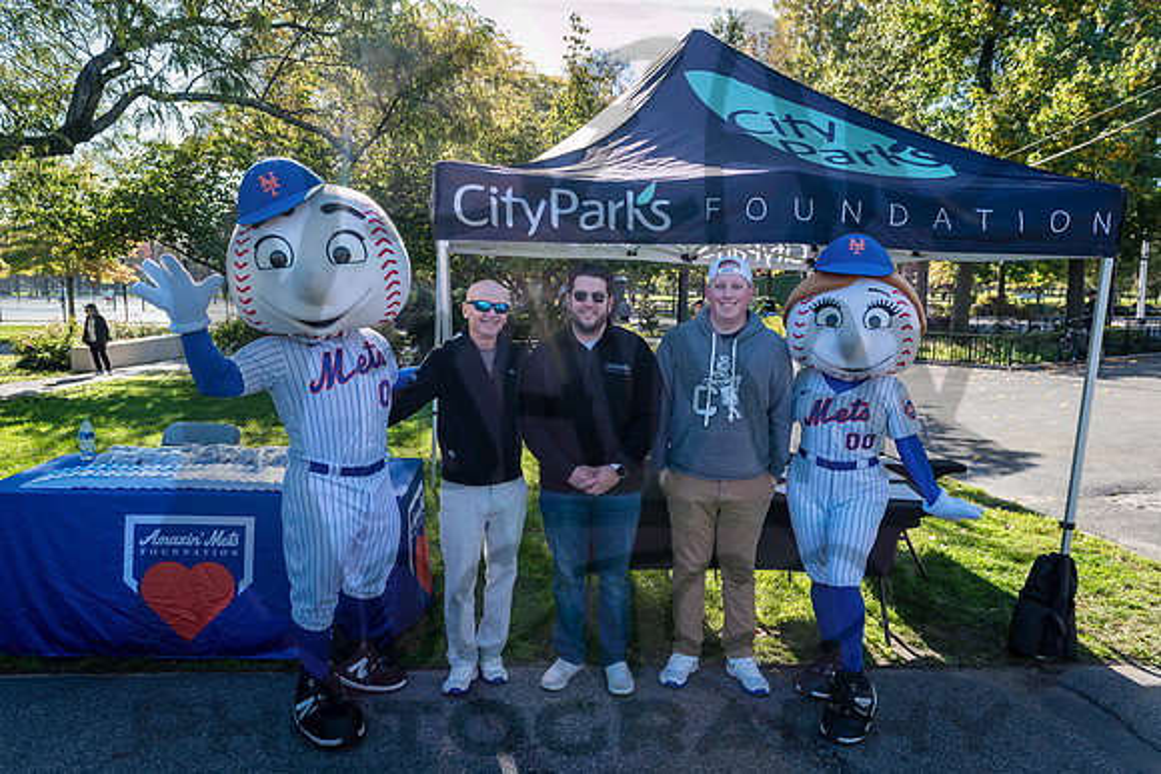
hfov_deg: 72.7
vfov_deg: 52.3
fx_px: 789
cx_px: 574
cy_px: 387
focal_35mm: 24
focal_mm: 24
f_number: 4
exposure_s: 1/400
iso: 250
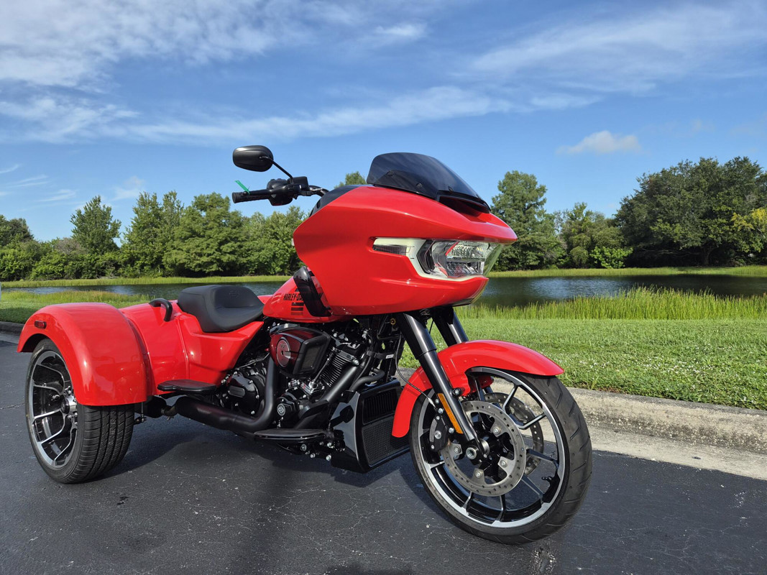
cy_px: 288
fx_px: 510
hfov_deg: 73.9
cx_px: 384
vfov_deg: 58.9
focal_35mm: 23
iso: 80
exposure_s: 1/3688
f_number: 1.8
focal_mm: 5.4
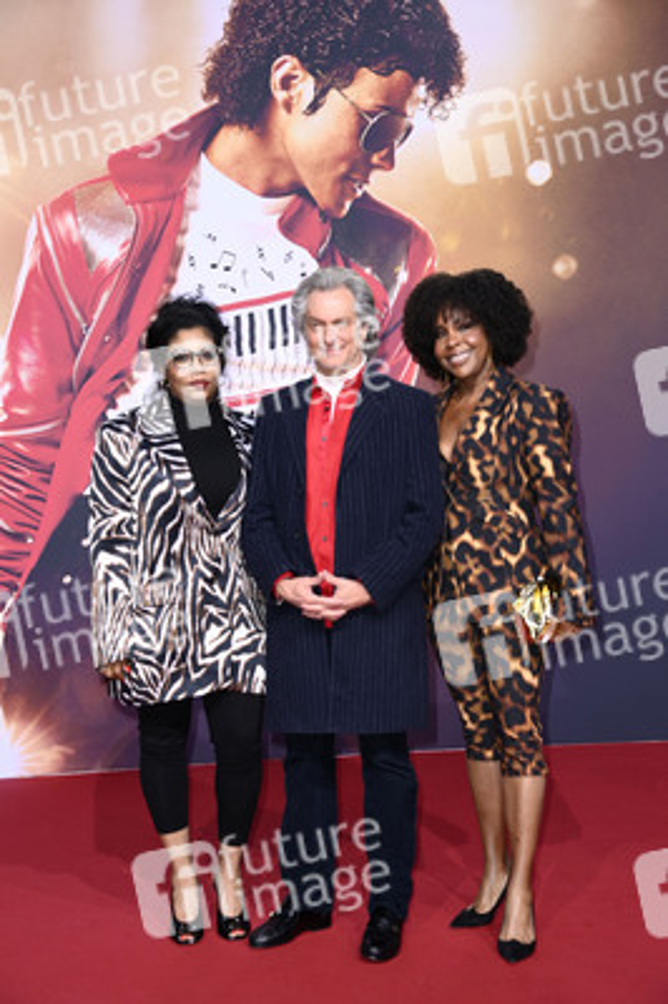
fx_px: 1729
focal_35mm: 62
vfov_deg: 32.4
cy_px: 502
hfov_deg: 21.9
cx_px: 334
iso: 400
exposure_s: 1/250
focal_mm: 62
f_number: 5.6
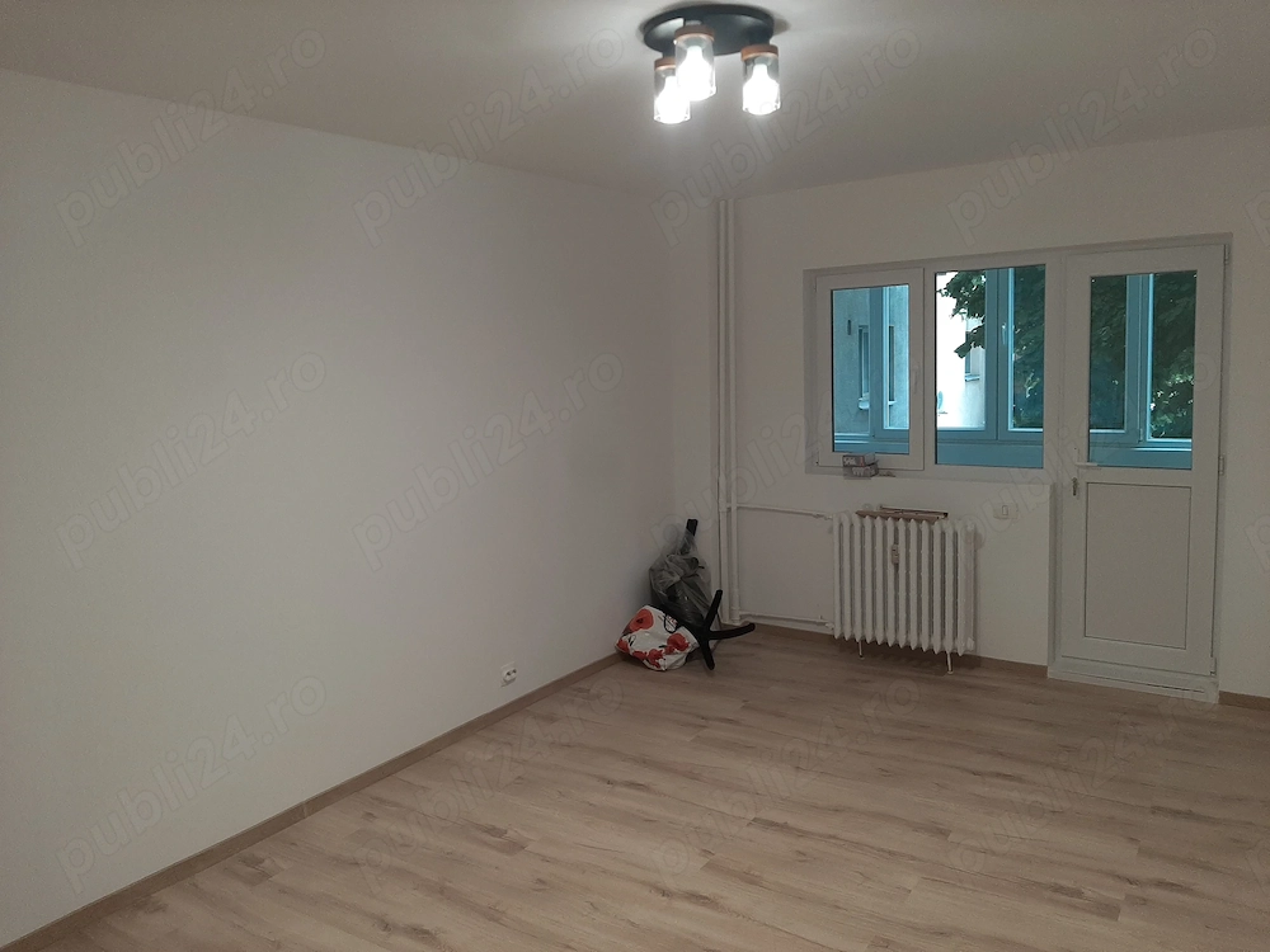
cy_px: 476
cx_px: 635
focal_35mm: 26
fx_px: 954
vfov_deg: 53.1
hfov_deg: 67.3
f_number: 1.7
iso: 80
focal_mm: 3.93
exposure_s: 1/50
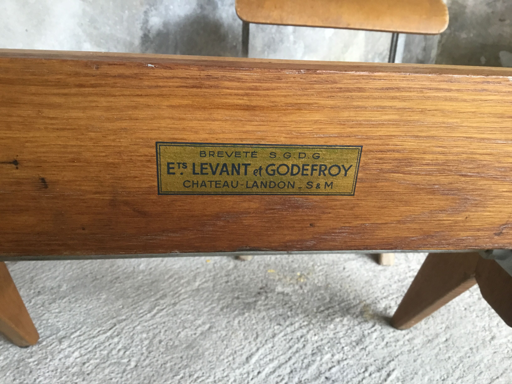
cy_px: 192
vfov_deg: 45.4
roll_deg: -1.8
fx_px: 459
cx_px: 256
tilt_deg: -22.6
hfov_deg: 58.4
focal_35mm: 31
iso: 100
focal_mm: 3.3
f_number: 2.4
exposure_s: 1/33
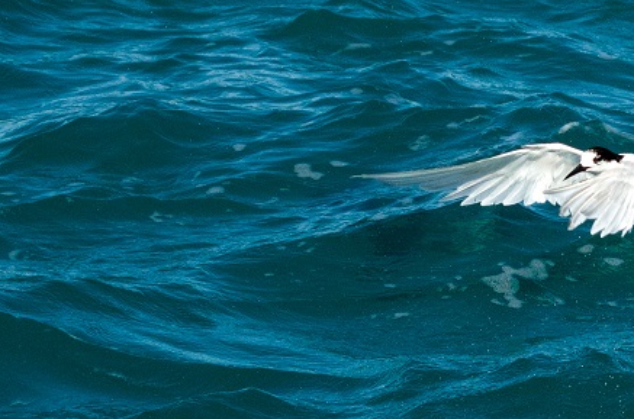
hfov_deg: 6.4
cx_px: 499
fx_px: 5692
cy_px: 224
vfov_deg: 4.2
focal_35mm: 324
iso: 400
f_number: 5.6
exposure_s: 1/6400
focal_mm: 118
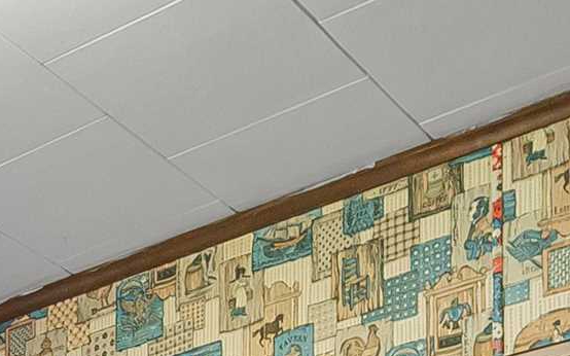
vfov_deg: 10.6
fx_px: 1460
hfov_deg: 20.7
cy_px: 996
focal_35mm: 94
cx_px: -106
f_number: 2.8
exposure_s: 1/60
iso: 640
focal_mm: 8
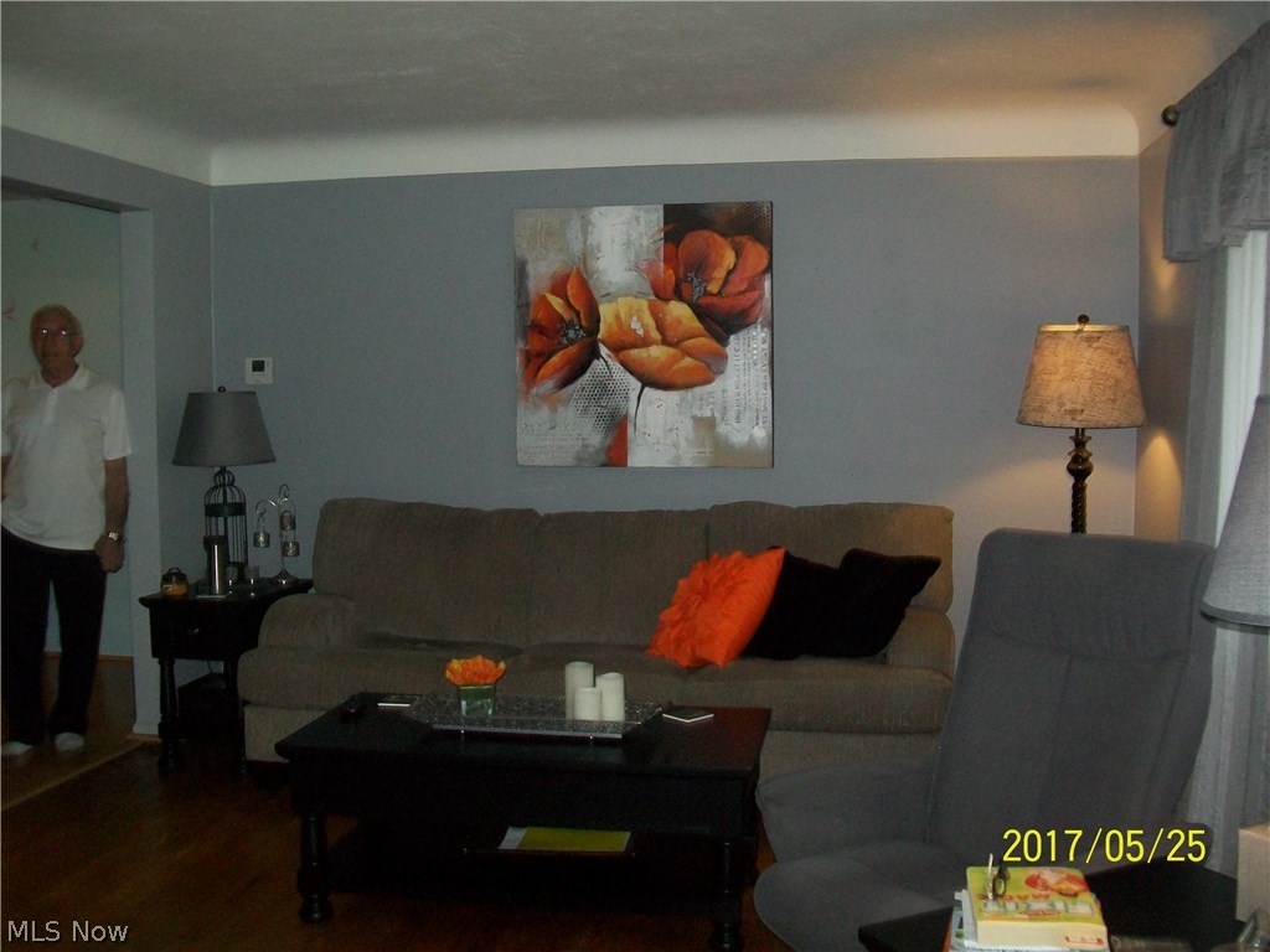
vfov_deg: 39.7
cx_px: 635
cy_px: 476
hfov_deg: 51.4
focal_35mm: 36
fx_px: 1321
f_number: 2.7
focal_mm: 6
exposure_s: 1/60
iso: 160
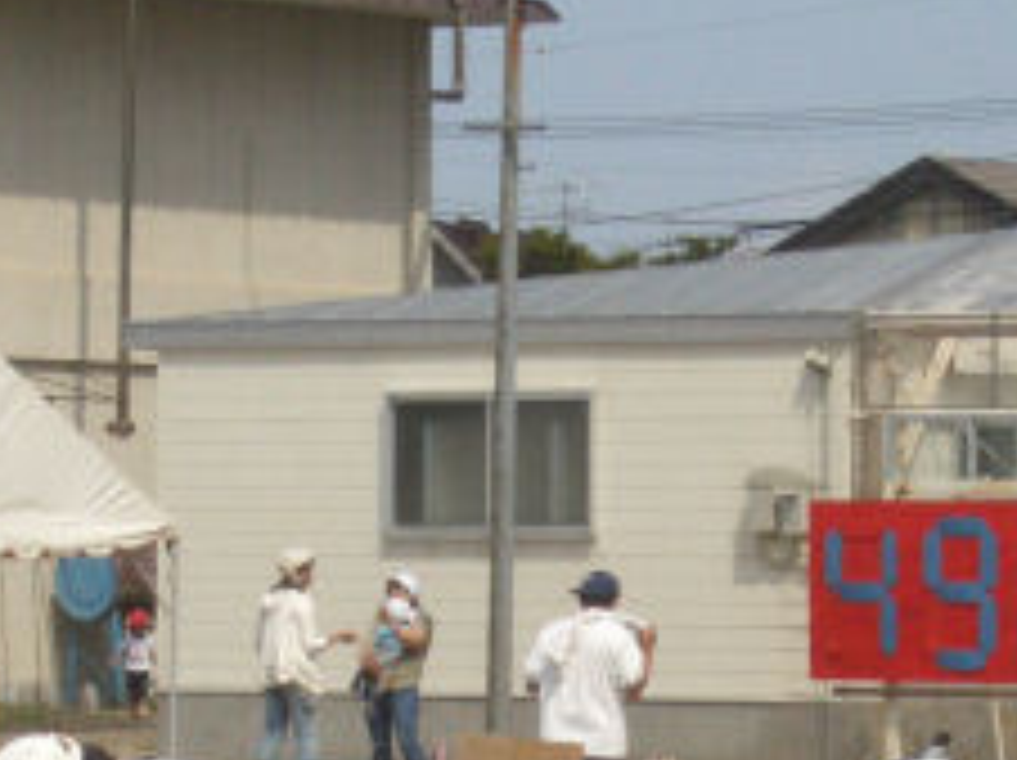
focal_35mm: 268
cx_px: 374
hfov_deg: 7.4
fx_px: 7865
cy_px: 558
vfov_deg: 5.5
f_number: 7.7
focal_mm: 17.4
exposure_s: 1/500
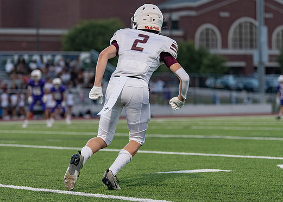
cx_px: 106
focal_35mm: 159
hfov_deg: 12.6
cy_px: 89
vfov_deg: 9.0
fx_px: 1278
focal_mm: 115
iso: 2000
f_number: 2.8
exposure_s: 1/1250
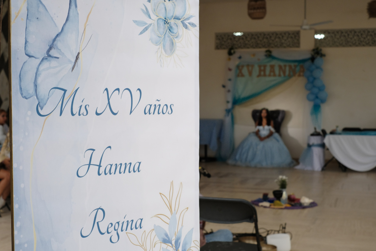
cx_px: 188
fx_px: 554
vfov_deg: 25.5
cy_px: 126
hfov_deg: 37.5
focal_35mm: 53
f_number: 5.6
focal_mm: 35
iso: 1000
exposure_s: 1/250
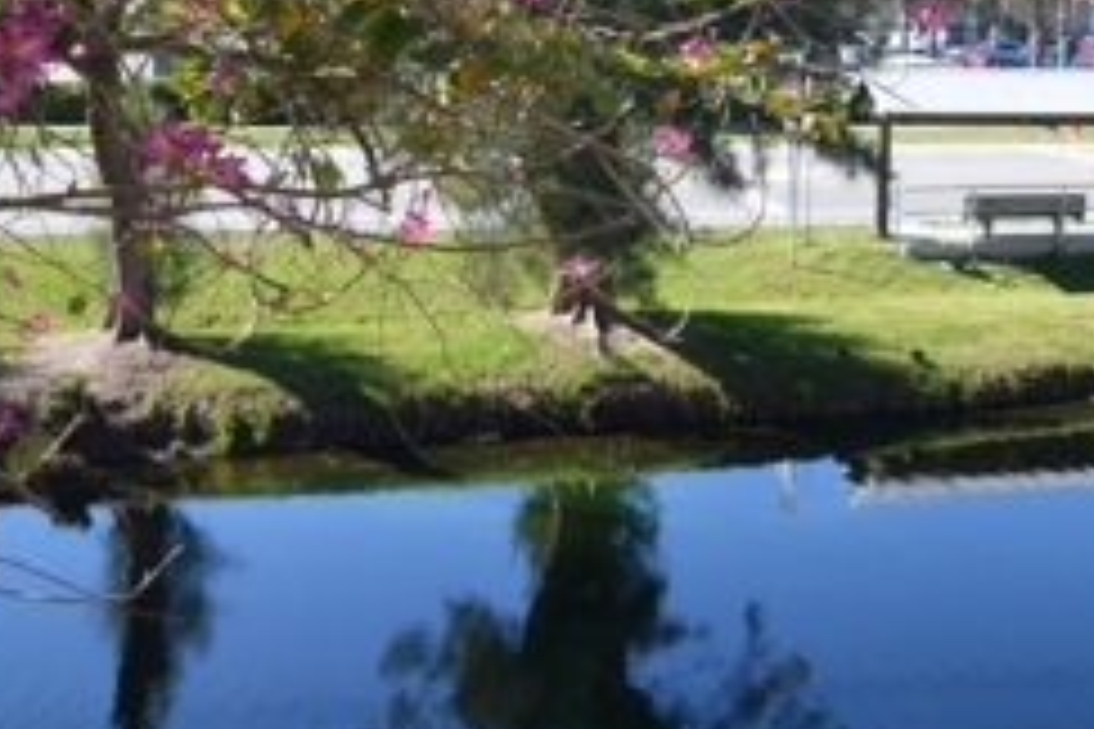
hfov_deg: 33.1
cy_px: 205
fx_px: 1760
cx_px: 941
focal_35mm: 58
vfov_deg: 23.2
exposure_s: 1/250
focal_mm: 21
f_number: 8
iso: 200
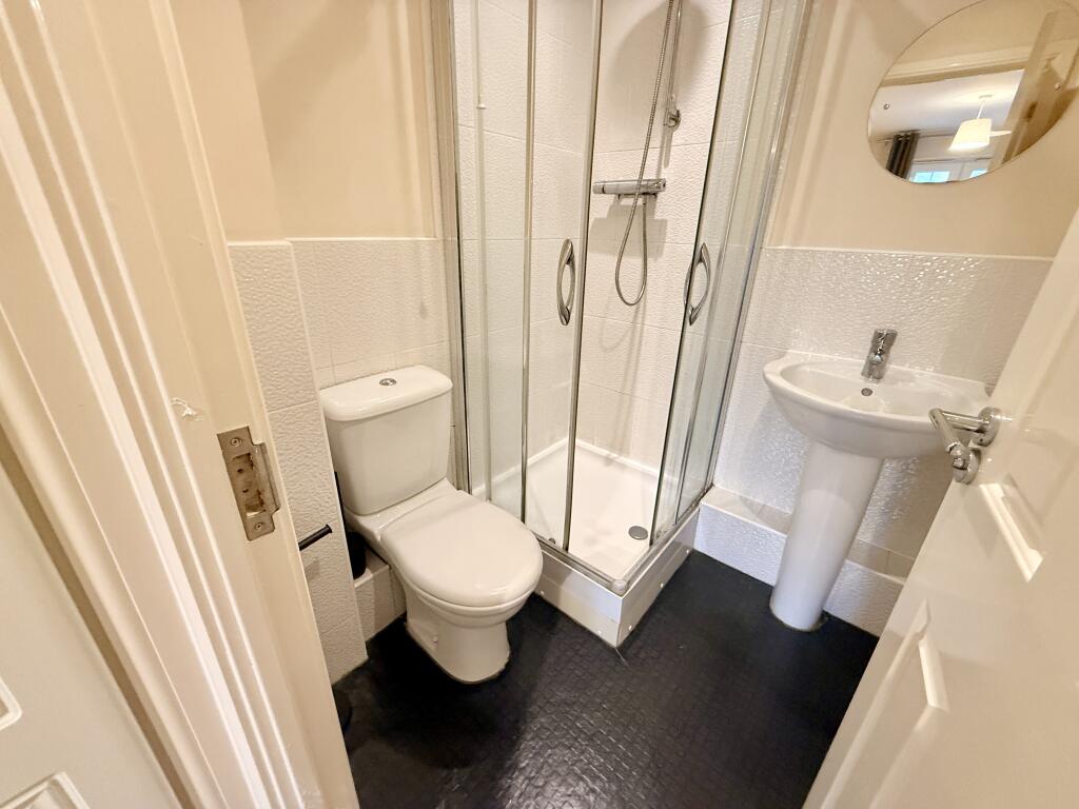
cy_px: 404
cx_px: 540
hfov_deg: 102.1
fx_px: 436
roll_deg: -1.2
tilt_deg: -22.3
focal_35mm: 14
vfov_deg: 85.7
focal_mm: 2.22
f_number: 2.2
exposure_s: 1/50
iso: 500
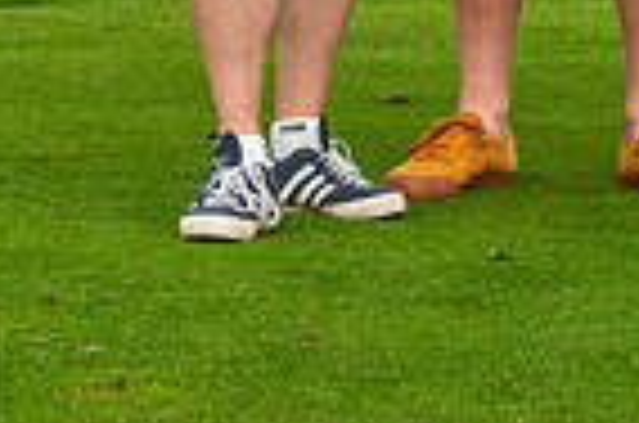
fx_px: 6677
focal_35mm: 377
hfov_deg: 5.4
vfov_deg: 3.6
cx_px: 1066
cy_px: -436
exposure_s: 1/160
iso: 200
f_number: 5.6
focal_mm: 92
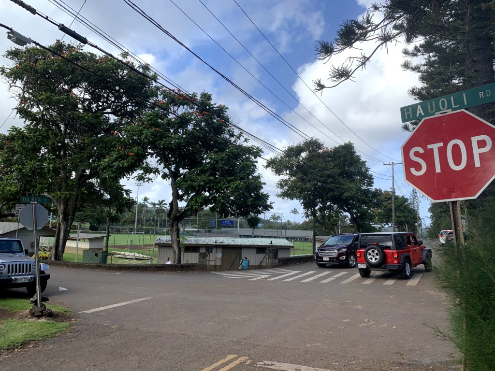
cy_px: 186
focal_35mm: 26
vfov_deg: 53.1
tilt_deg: +7.4
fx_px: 372
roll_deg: -1.8
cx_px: 248
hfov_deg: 67.3
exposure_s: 1/1250
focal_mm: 4.25
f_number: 1.8
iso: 25
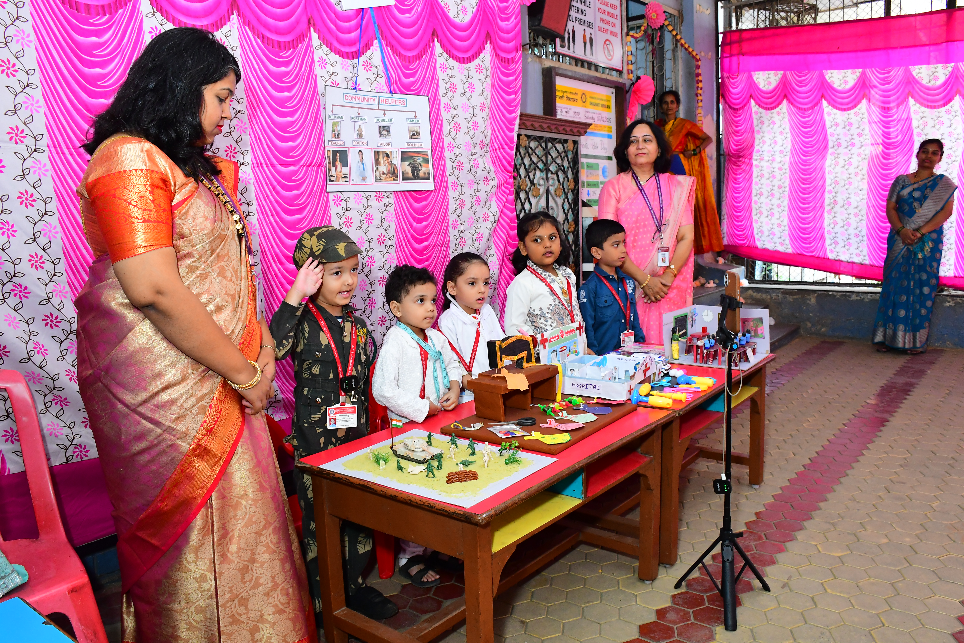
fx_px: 723
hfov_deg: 67.4
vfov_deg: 47.9
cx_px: 482
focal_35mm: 27
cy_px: 322
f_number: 6.3
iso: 1600
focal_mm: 18
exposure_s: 1/125
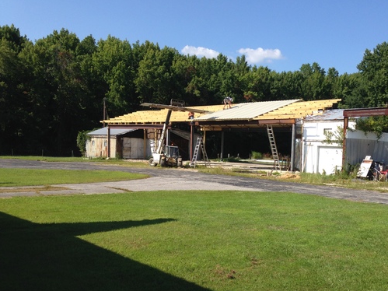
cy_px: 176
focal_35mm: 41
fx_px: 459
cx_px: 240
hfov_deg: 45.4
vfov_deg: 35.0
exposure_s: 1/1232
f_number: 2.4
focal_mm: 4.12
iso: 50
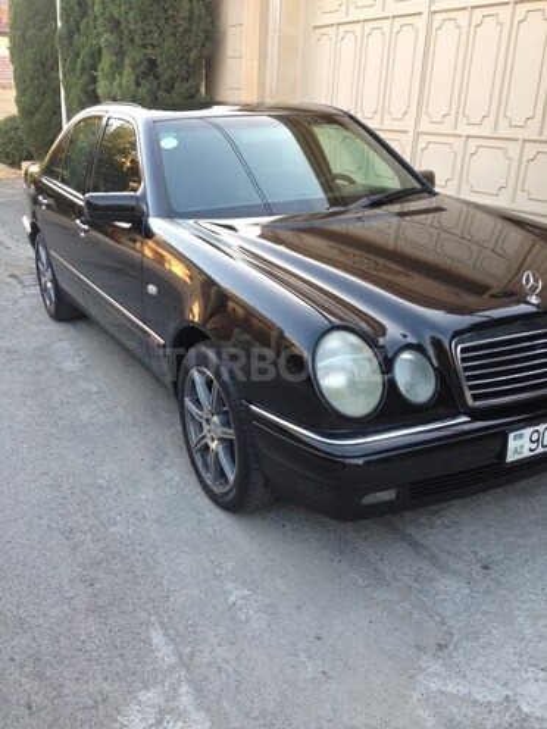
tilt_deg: -17.7
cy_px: 364
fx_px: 695
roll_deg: -2.6
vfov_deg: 55.4
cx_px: 274
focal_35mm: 33
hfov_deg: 42.9
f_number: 2.4
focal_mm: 4.12
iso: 64
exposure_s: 1/60
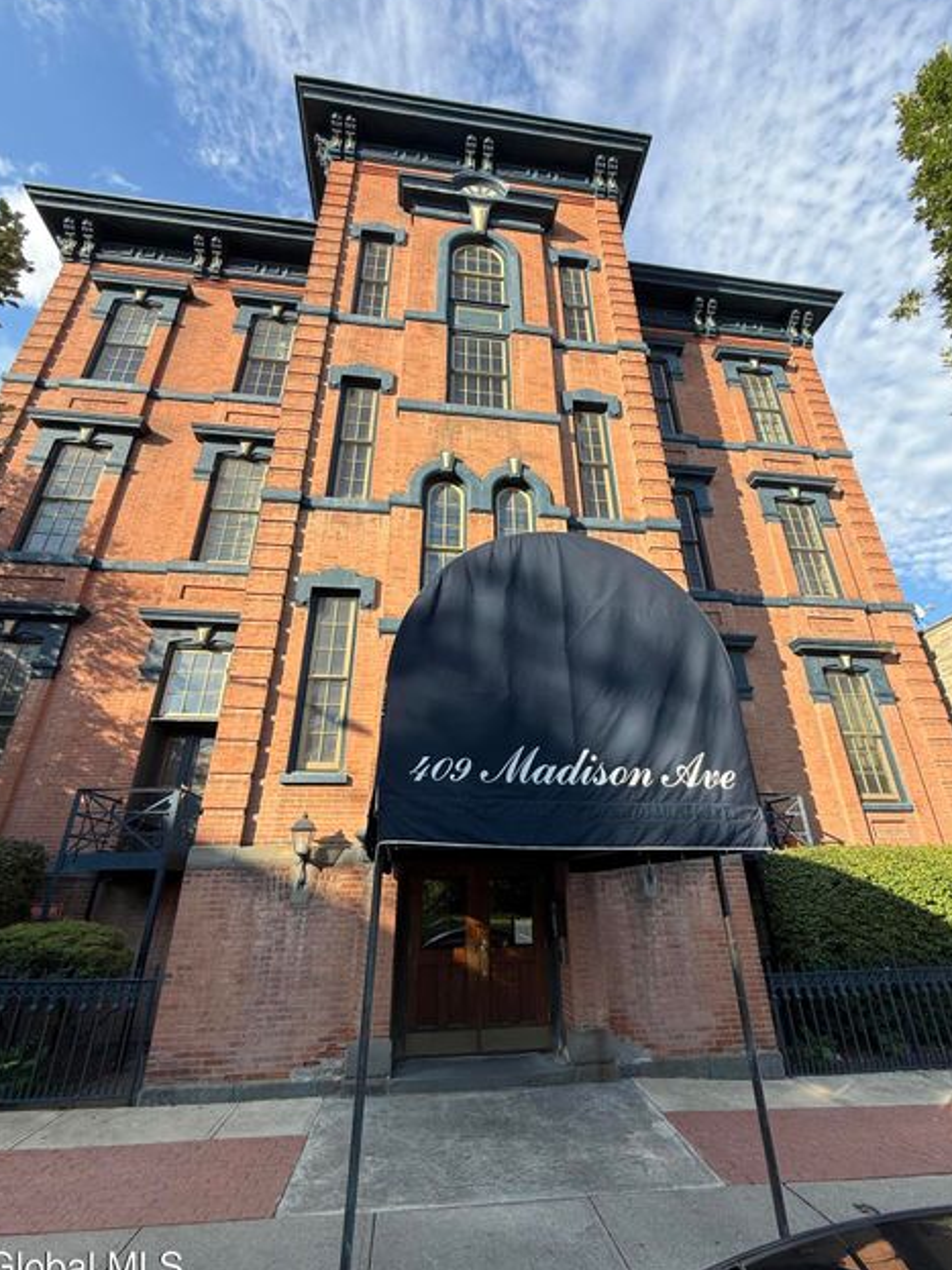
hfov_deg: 81.7
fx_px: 550
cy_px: 649
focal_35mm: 15
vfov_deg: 98.2
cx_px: 491
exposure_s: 1/569
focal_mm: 2.22
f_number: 2.2
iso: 50
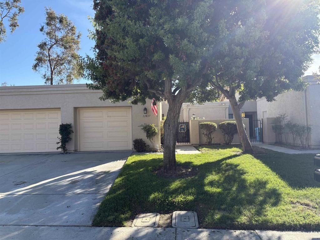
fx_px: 240
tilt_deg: +2.5
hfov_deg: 67.3
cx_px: 160
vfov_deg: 53.1
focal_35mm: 26
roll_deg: +1.5
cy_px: 120
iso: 50
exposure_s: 1/1117
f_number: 1.6
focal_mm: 5.96
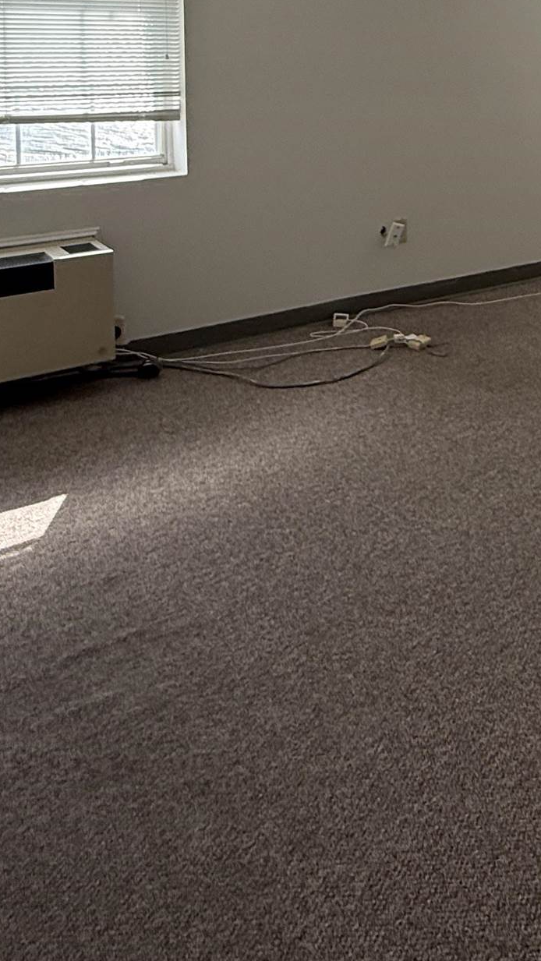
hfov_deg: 29.5
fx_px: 969
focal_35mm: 38
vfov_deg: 47.7
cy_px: 107
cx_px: 518
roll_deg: -1.4
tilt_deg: -4.8
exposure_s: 1/313
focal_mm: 2.22
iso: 64
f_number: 2.2
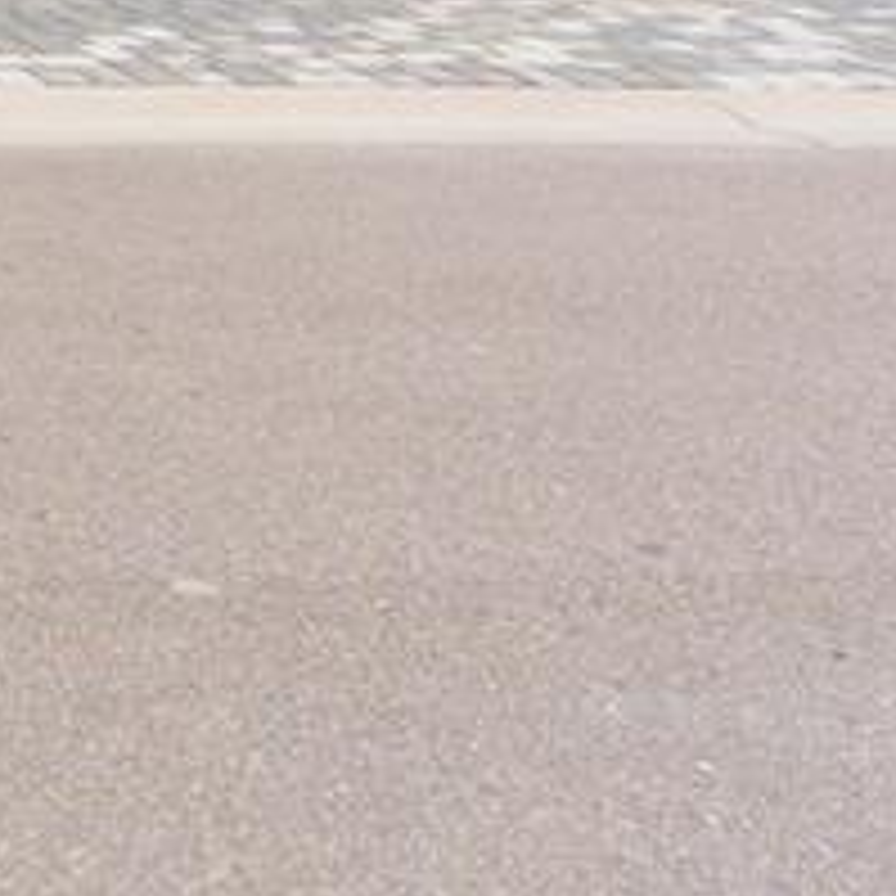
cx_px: -819
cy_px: -297
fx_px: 2050
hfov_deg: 18.1
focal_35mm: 70
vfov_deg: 22.0
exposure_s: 1/500
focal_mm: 16
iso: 200
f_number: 8
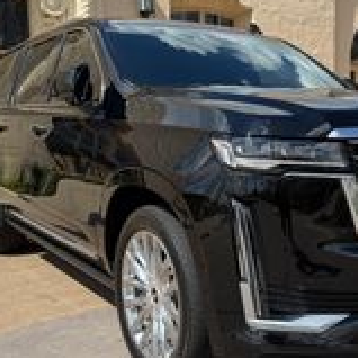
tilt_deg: -9.4
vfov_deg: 35.2
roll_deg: +0.2
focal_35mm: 48
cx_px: 254
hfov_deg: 34.8
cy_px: 216
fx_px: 562
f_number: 1.78
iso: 80
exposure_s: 1/3759
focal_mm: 6.76
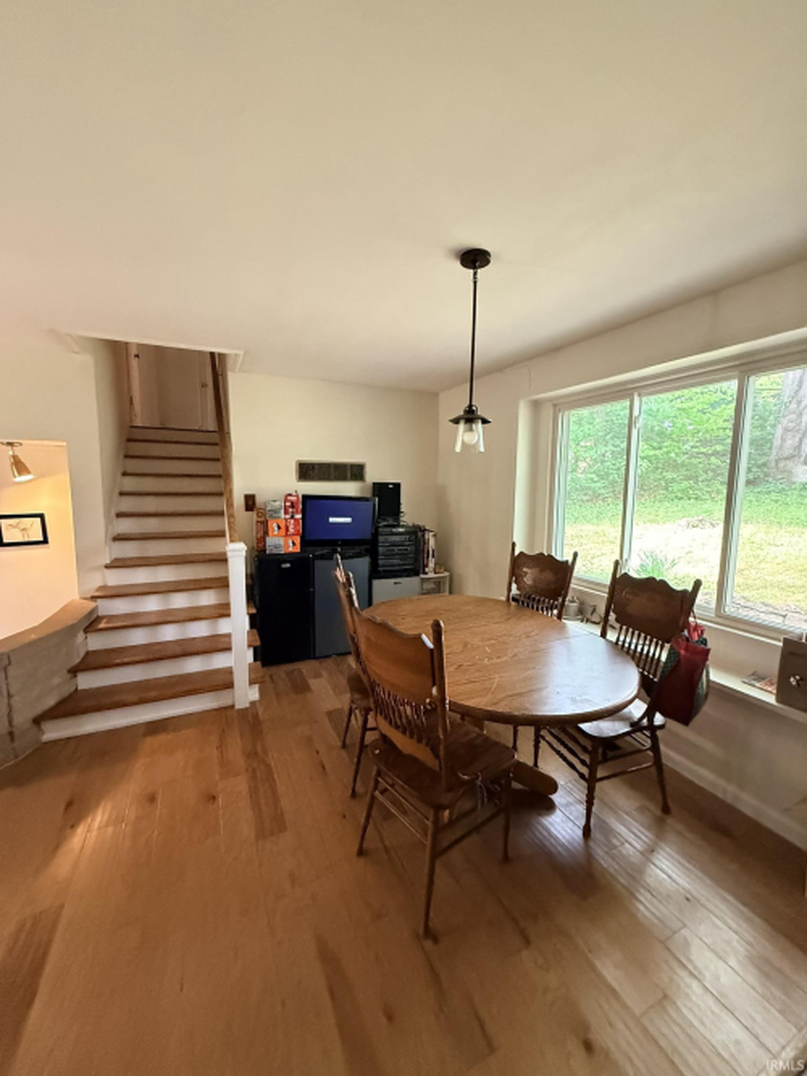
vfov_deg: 102.1
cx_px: 404
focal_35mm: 14
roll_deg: -1.9
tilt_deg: -7.1
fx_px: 435
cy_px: 538
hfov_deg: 85.7
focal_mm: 2.22
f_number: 2.2
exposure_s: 1/60
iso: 800
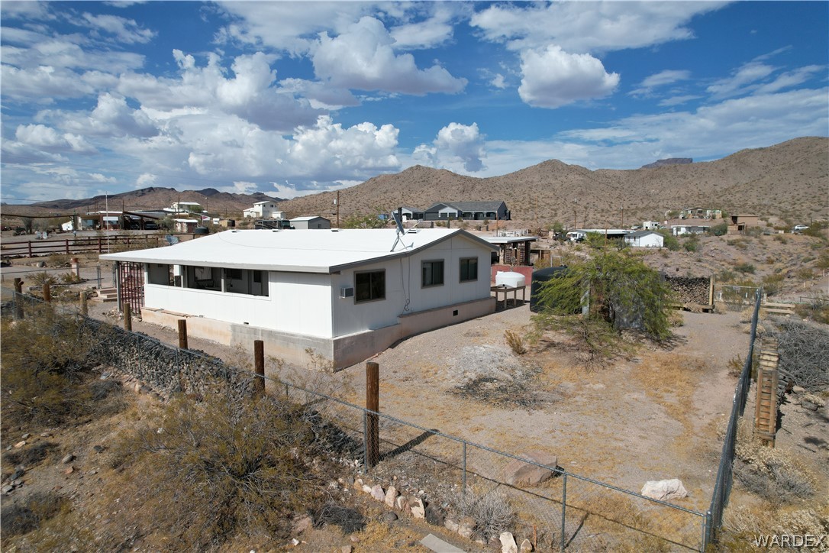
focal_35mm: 22
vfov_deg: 57.2
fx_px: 507
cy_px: 276
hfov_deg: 78.6
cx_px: 414
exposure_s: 1/4000
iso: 110
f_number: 2.8
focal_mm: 8.38
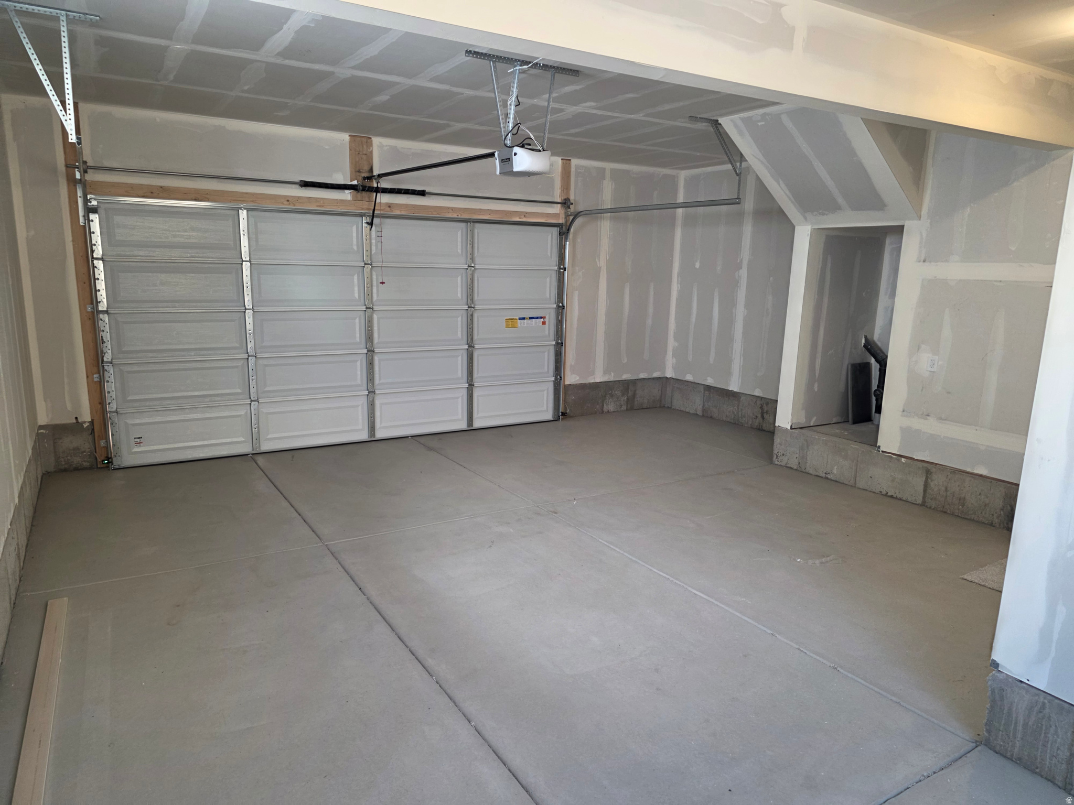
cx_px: 537
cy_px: 402
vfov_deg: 58.9
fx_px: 714
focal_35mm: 23
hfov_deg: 73.9
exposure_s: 1/120
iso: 160
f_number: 1.7
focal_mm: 6.3
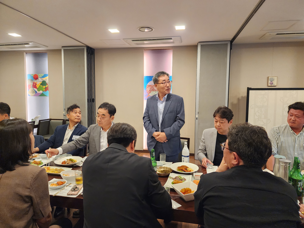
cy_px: 114
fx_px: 202
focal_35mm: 23
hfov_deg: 73.9
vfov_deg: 58.9
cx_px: 152
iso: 640
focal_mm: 6.4
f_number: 1.8
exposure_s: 1/120
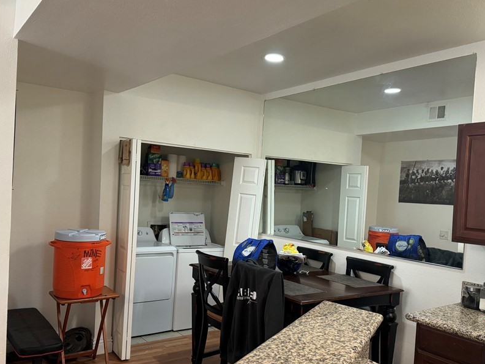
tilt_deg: -0.7
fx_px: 434
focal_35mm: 31
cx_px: 256
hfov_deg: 58.3
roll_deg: -2.6
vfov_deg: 45.4
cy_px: 204
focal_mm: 6.76
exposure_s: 1/60
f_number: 1.78
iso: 250
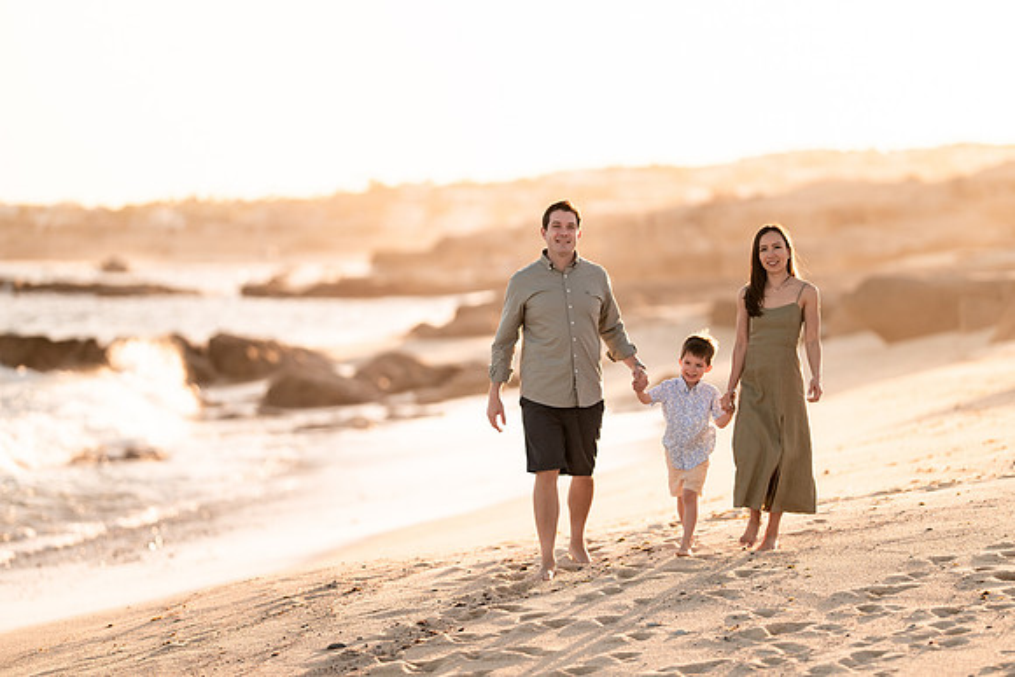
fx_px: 3807
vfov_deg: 10.2
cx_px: 508
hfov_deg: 15.2
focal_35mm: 135
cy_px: 338
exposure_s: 1/3200
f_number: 1.8
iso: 100
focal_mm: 135
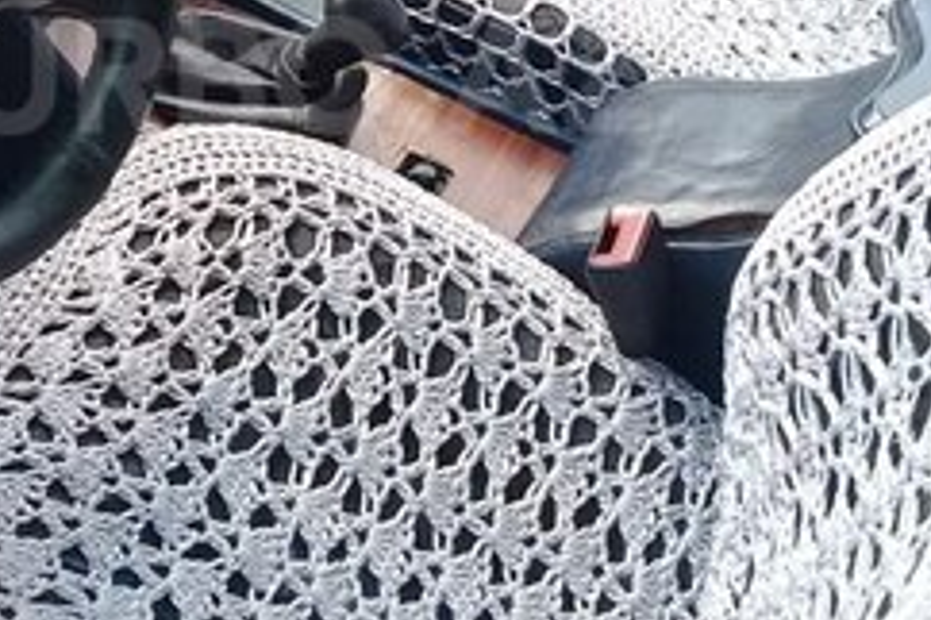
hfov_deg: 23.0
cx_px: 258
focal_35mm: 88
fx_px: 2274
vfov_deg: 15.4
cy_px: 75
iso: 64
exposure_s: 1/100
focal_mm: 3.3
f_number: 2.2
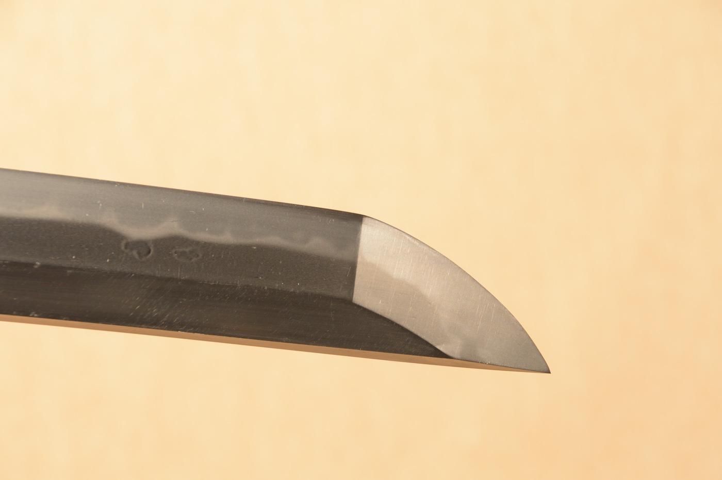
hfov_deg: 12.2
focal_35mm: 168
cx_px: 361
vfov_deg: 8.2
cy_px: 240
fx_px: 3366
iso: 400
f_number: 11
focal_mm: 112
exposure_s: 1/1.6
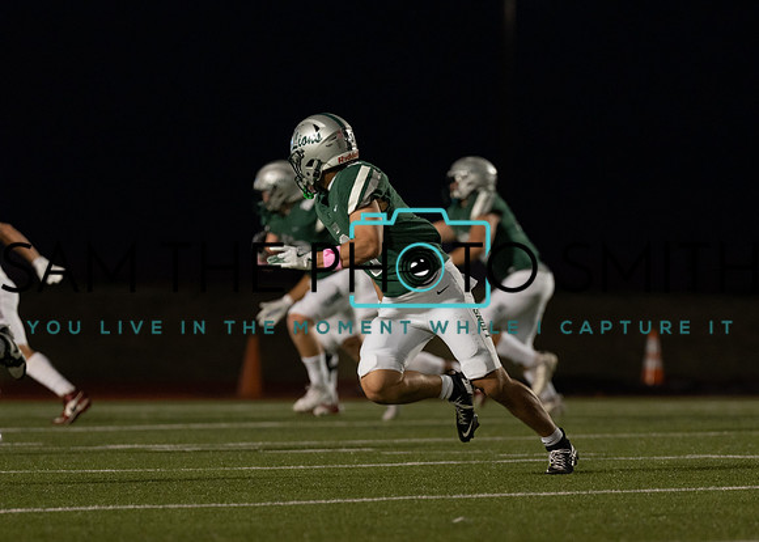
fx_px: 7285
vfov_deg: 4.3
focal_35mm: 338
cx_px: 418
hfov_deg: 6.0
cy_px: 421
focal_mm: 200
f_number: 2.8
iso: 1000
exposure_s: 1/1000
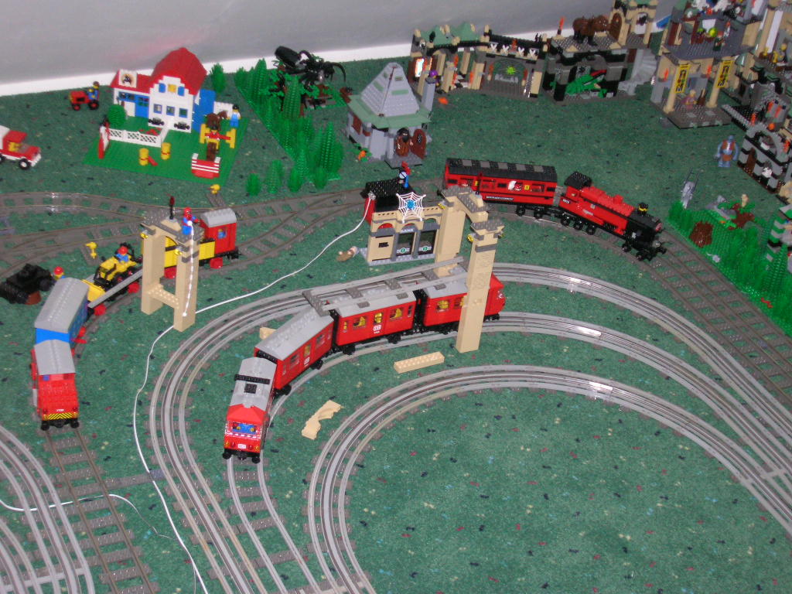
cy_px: 297
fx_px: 1441
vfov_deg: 23.3
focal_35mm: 63
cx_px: 396
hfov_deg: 30.7
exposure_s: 1/60.1
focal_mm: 10.4
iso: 200
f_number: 3.6
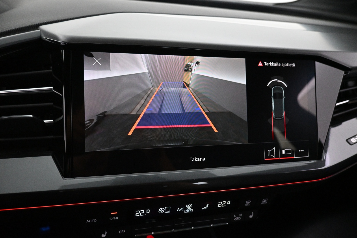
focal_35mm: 24
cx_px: 178
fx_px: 238
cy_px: 119
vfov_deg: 53.1
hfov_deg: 73.7
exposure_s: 1/100
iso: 4000
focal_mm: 16
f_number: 3.5
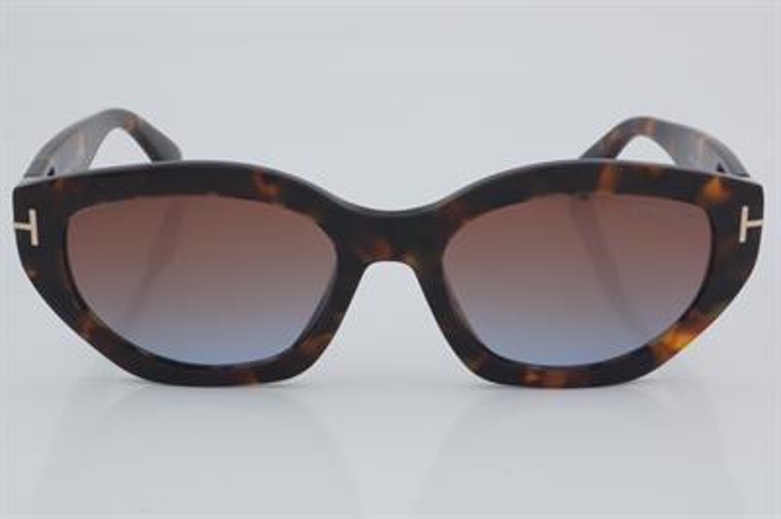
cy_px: 260
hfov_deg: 24.6
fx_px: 1788
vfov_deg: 16.5
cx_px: 390
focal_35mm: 82
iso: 100
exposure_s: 1/4
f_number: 32
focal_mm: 55
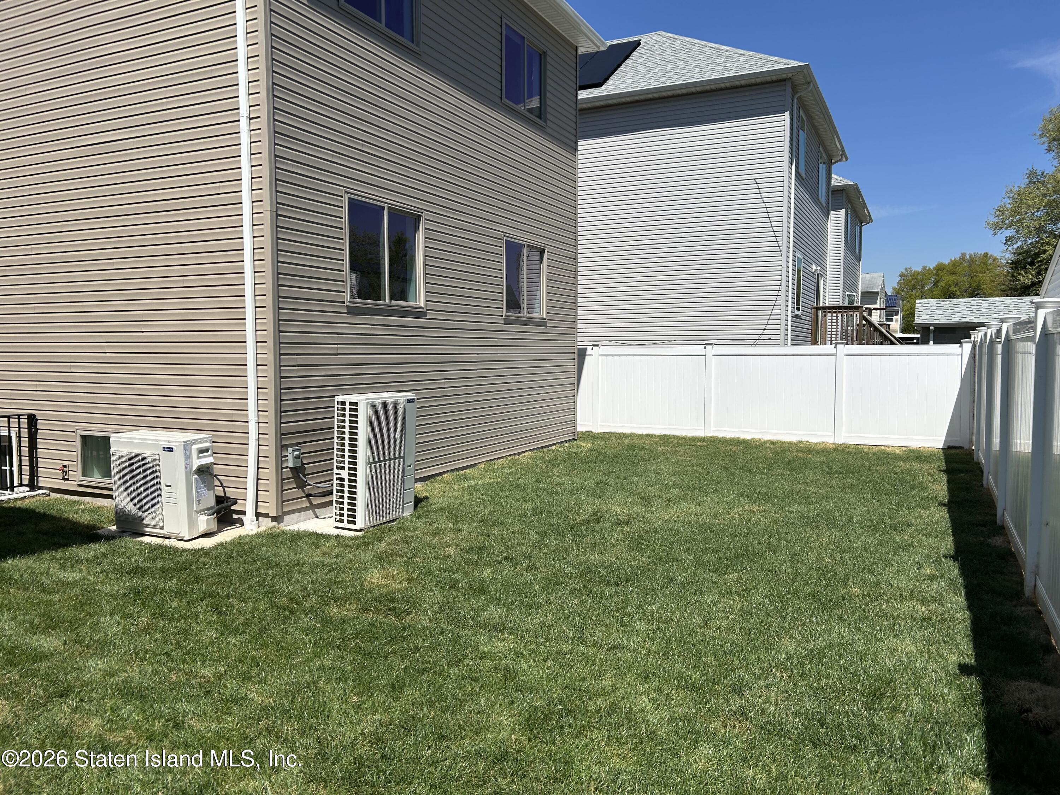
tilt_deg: -3.7
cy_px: 398
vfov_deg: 53.1
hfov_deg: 67.3
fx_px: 796
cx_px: 530
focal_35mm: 26
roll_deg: -0.6
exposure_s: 1/6211
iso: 50
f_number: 1.5
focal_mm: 5.7
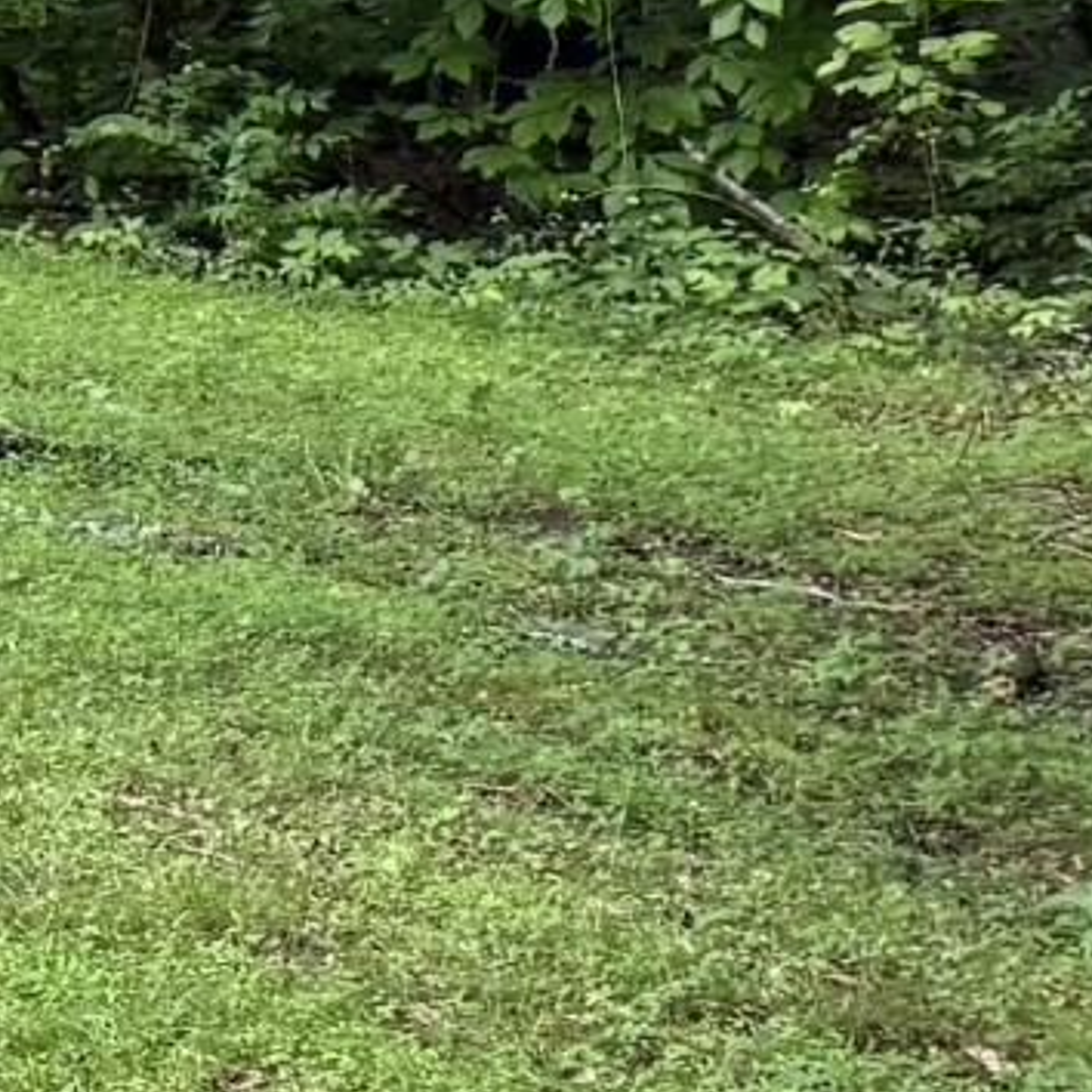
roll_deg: -0.4
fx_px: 6424
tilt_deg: +8.2
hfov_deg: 7.9
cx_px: -2585
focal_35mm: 180
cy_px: -709
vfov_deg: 9.4
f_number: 1.78
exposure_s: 1/121
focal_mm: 6.76
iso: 125
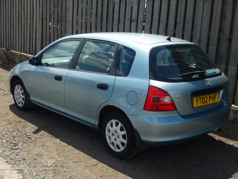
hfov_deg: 41.2
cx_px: 119
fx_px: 316
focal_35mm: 46
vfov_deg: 31.5
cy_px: 90
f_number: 4.9
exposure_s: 1/500
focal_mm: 8.3
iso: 125
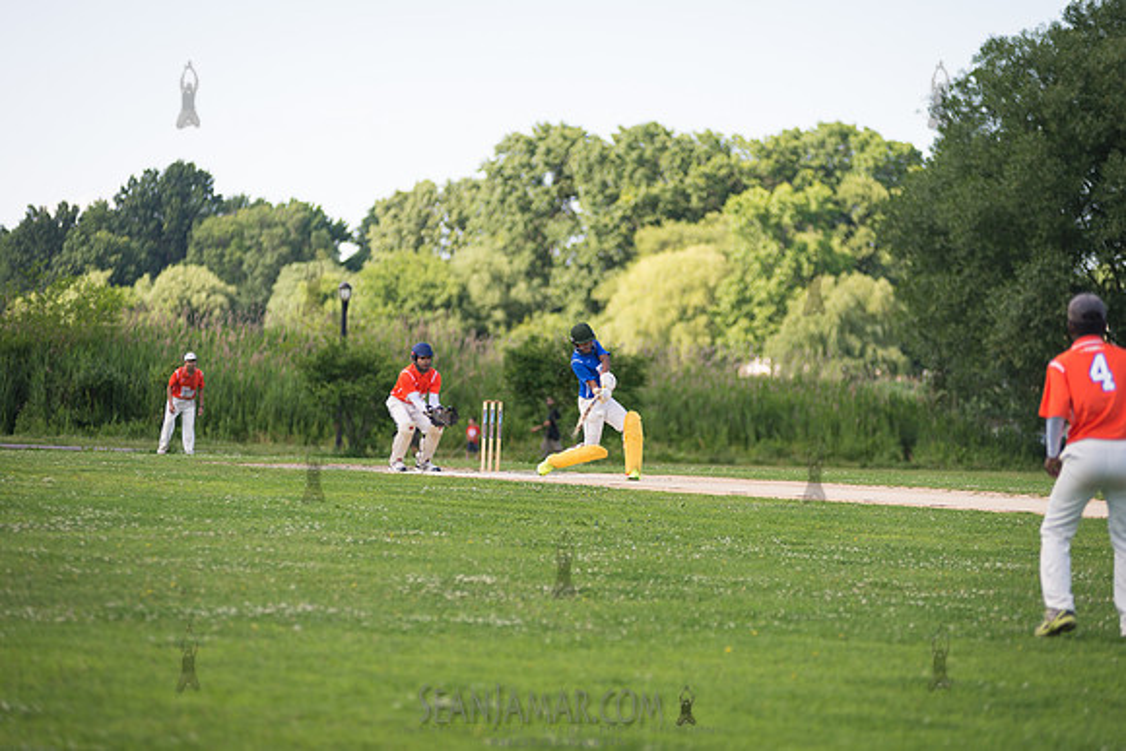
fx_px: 5318
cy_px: 376
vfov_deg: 8.1
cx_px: 563
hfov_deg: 12.1
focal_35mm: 170
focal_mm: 170
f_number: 2.8
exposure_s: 1/1000
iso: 200
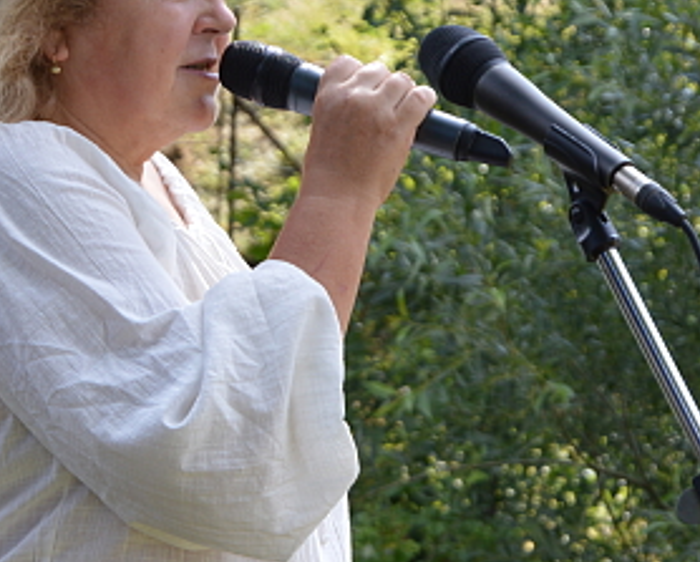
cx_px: 264
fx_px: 4611
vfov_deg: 7.0
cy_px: 421
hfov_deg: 8.7
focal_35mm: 222
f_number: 5.6
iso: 100
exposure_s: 1/125
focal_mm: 55
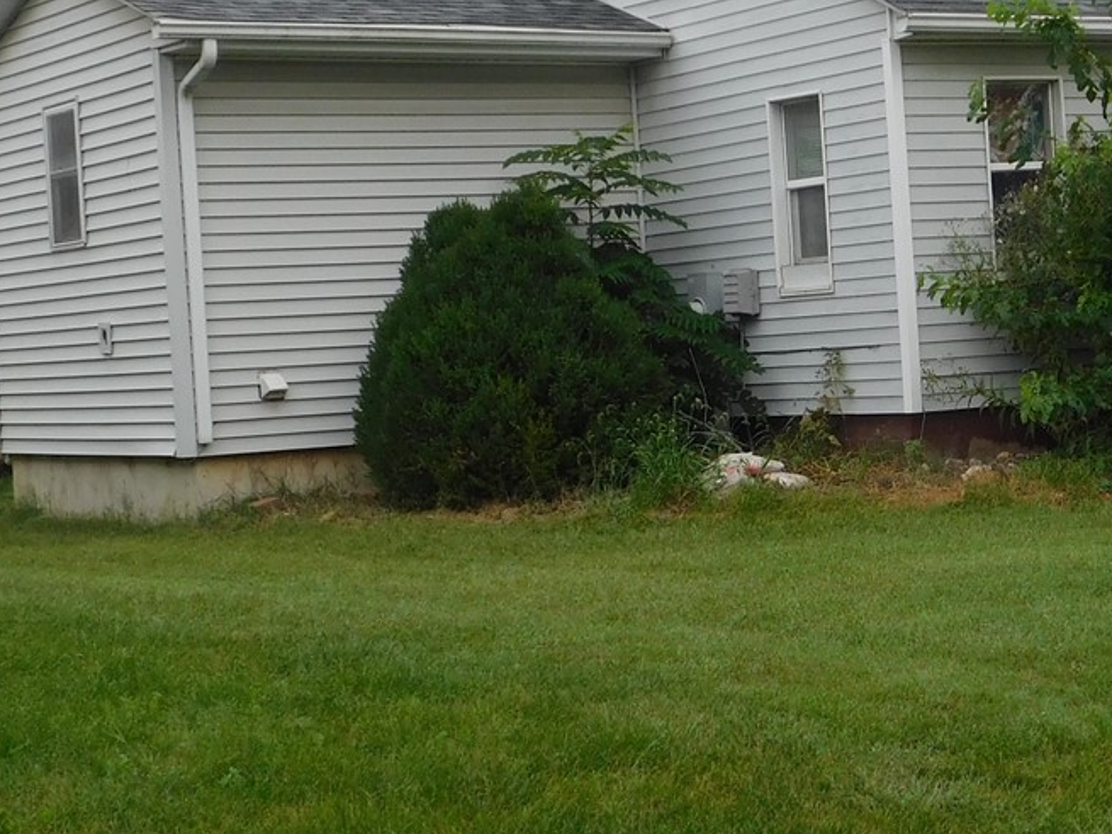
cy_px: 437
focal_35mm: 88
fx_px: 2826
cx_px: 874
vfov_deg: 16.8
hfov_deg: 22.0
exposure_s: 1/250
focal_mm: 6.3
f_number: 3.5
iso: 125
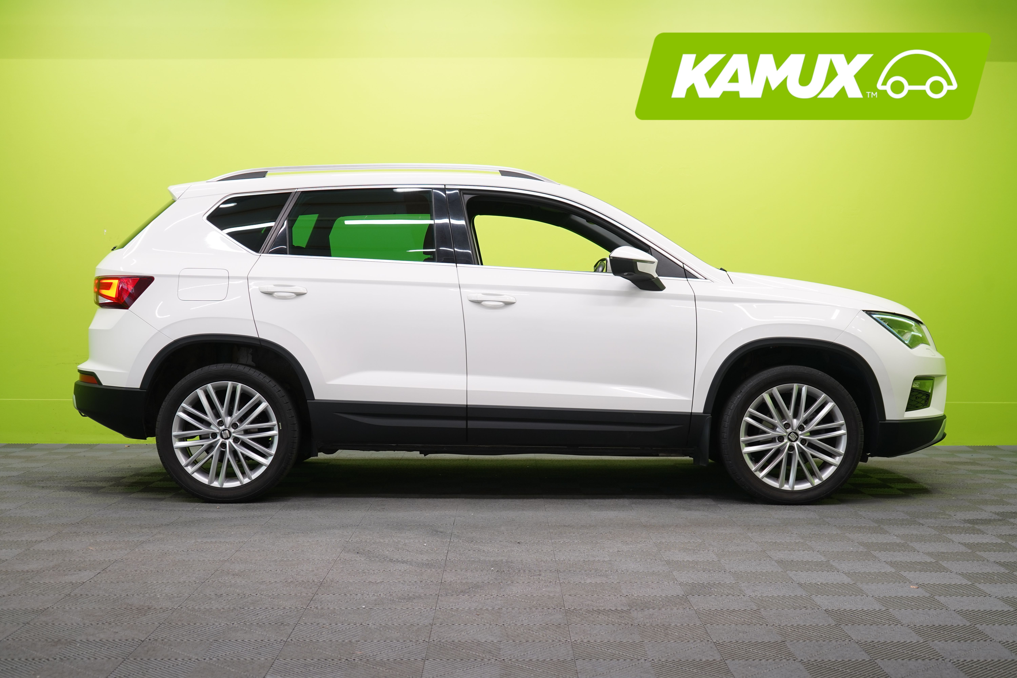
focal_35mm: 48
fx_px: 1356
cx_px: 508
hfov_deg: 41.1
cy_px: 339
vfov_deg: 28.1
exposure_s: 1/30
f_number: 5
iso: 400
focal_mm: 48
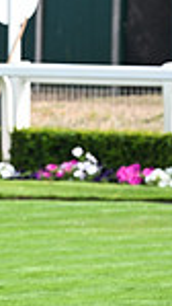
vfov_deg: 3.3
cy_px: 85
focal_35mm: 652
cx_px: -324
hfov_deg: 1.9
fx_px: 5277
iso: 400
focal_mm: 160
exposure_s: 1/1000
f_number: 5.6
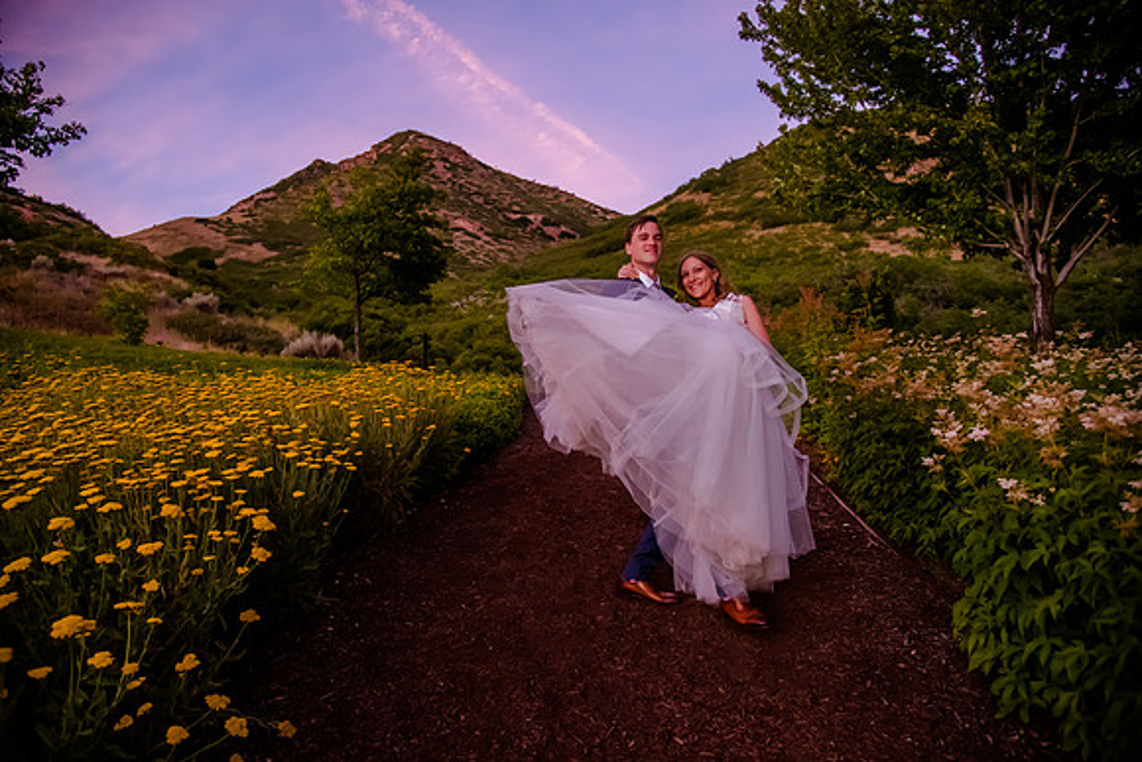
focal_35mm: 24
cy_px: 381
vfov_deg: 53.2
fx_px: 761
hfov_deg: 73.7
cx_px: 571
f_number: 4
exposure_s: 1/500
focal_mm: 24
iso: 5000
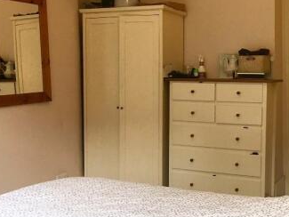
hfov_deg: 36.5
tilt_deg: -4.4
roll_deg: +0.4
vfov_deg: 28.1
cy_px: 106
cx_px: 191
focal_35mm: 52
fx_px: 434
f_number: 2.2
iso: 50
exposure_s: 1/33
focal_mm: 4.15
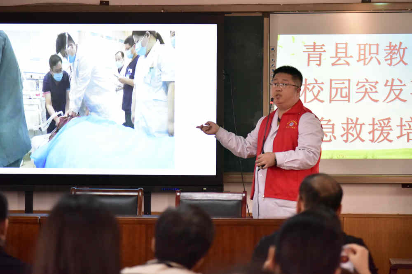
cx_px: 206
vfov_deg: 14.0
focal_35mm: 98
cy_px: 137
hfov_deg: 20.8
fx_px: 1121
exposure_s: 1/320
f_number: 4
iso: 6400
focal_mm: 98
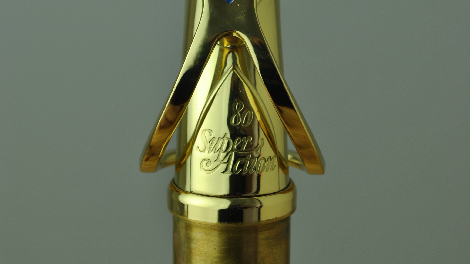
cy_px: 23
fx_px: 1618
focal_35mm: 130
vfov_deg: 9.3
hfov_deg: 16.5
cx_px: 236
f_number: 8
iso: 100
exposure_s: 1/60
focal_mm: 55
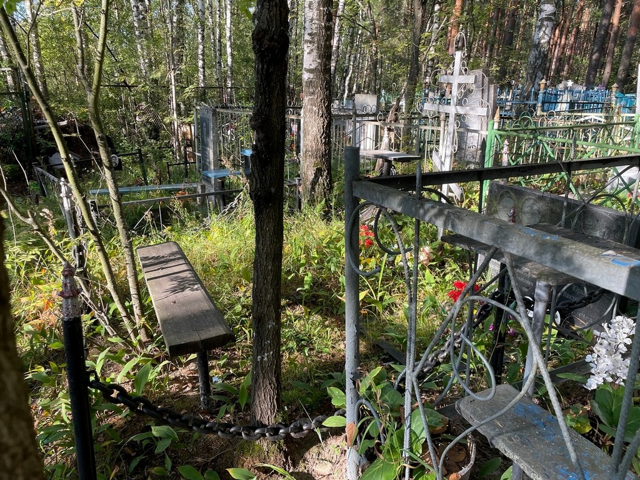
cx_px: 320
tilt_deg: -15.1
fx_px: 481
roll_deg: -3.5
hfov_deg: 67.3
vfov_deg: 53.1
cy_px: 240
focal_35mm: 26
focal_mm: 4.2
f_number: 1.6
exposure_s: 1/177
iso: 32
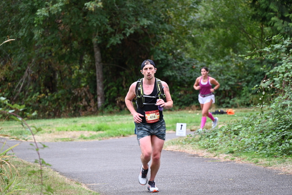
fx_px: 1623
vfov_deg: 6.9
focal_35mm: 200
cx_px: 146
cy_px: 98
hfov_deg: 10.3
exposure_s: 1/250
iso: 500
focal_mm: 200
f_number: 6.3
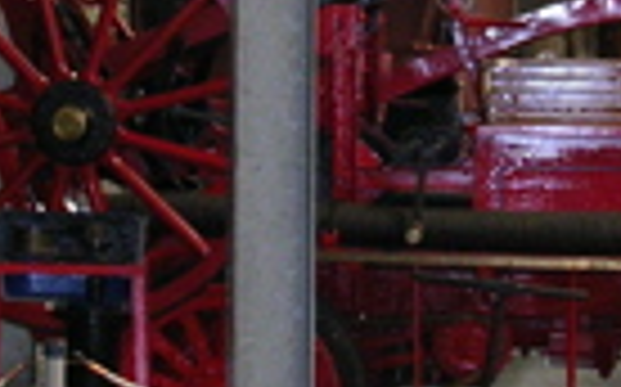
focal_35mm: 140
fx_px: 2367
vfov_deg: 9.3
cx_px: 477
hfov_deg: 14.9
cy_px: 27
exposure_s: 1/60.1
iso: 118
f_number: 2.8
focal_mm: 5.8
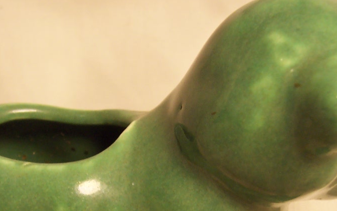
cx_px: 145
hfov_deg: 29.3
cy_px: 196
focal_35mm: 70
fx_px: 643
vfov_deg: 18.3
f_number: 2.8
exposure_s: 1/180
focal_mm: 5.6
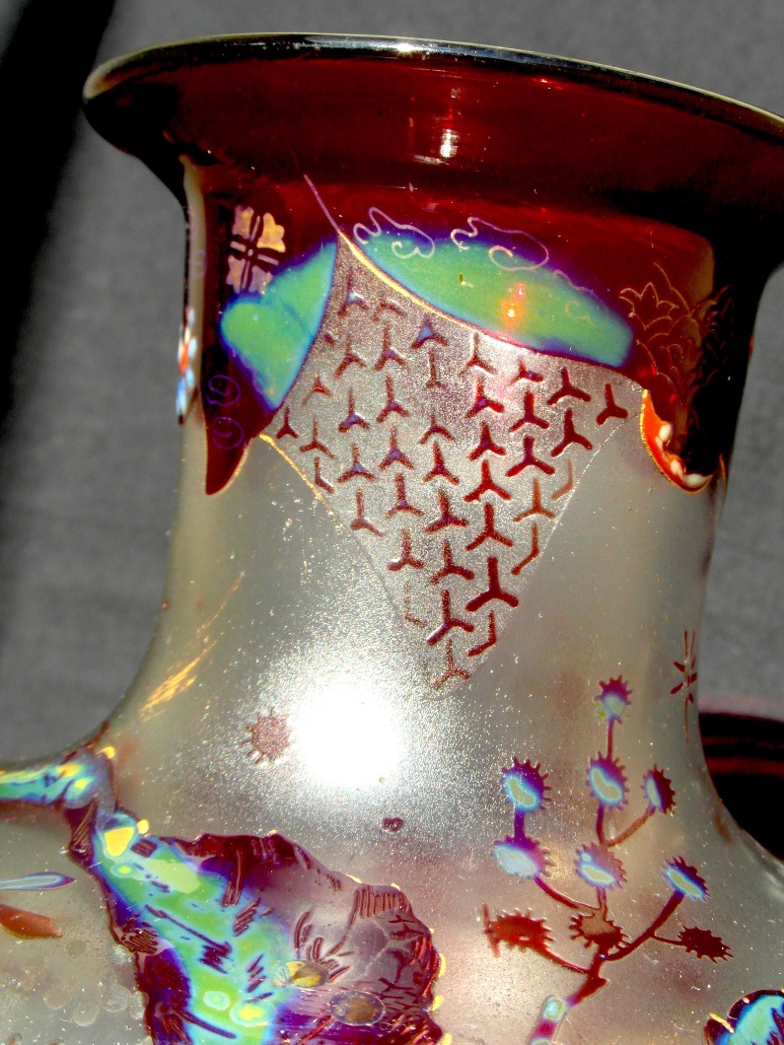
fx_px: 1812
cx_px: 438
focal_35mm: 60
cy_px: 480
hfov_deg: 24.4
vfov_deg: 32.2
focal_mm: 8.7
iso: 80
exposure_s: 1/125
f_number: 6
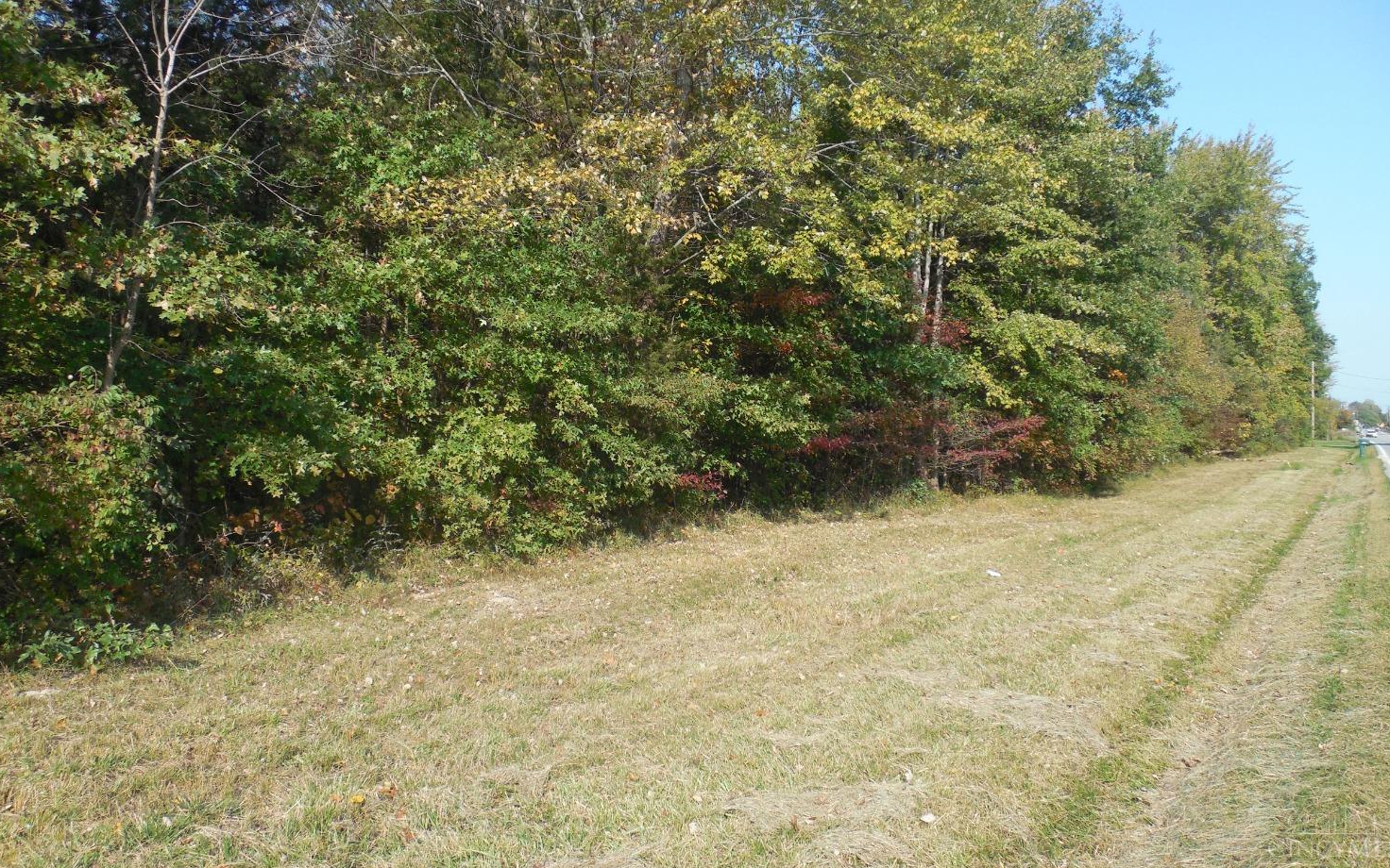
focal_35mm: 27
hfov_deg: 68.4
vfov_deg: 45.8
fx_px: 1023
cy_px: 350
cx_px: 704
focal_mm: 4.5
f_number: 3.3
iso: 125
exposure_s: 1/800
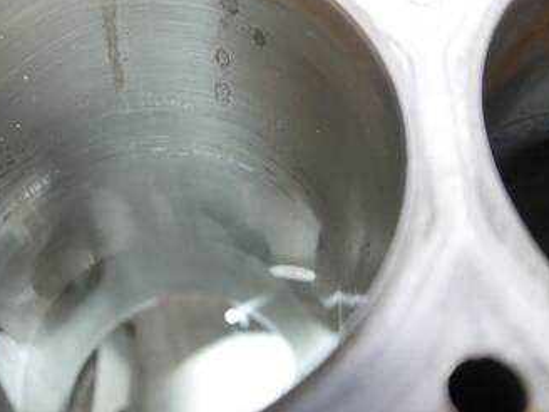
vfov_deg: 35.1
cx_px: 196
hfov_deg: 45.3
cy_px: 179
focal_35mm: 41
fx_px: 650
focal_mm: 14
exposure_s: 1/100
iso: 3200
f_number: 3.5
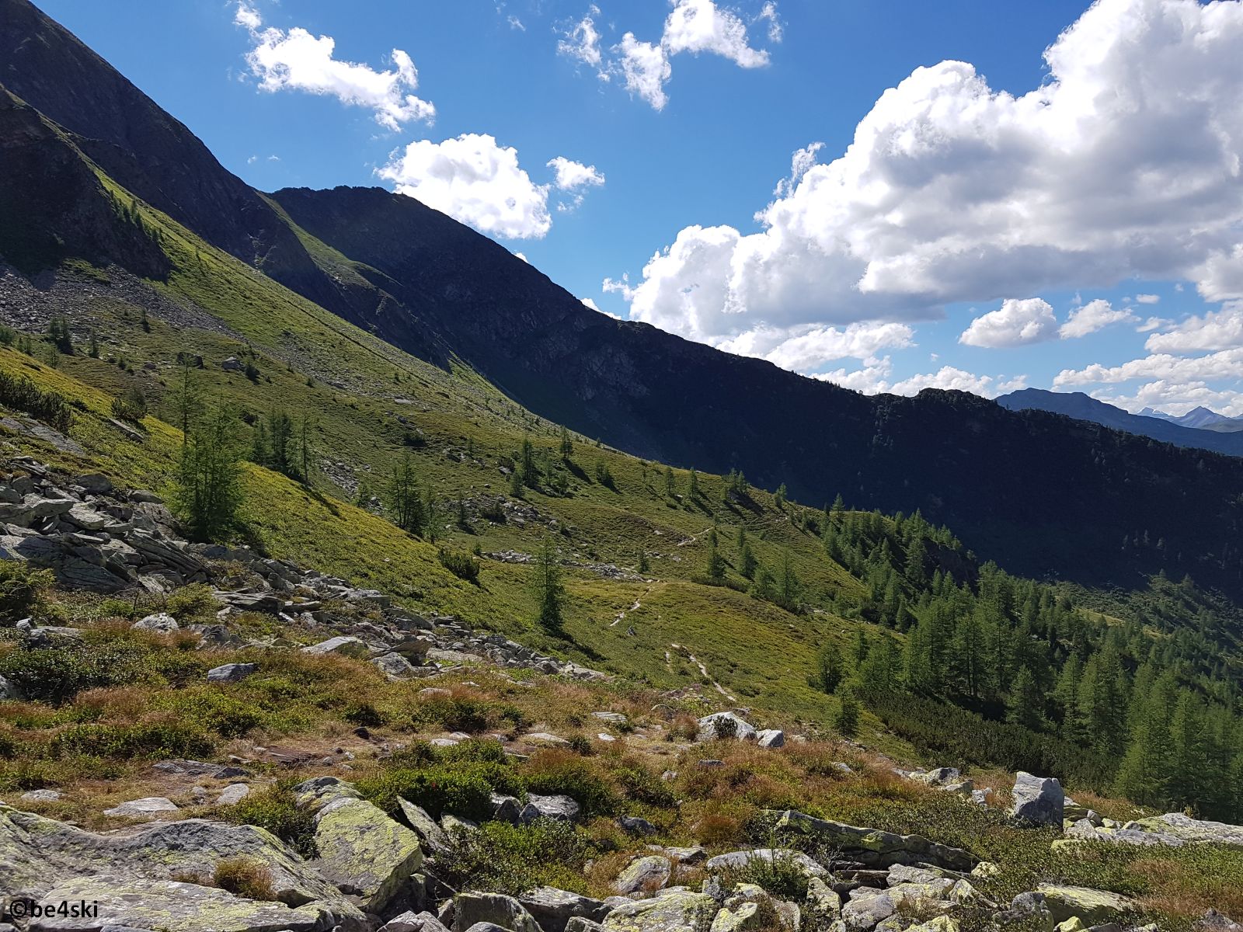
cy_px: 466
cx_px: 622
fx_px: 934
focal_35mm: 26
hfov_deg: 67.3
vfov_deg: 53.1
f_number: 1.7
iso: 50
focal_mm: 4.2
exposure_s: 1/3008
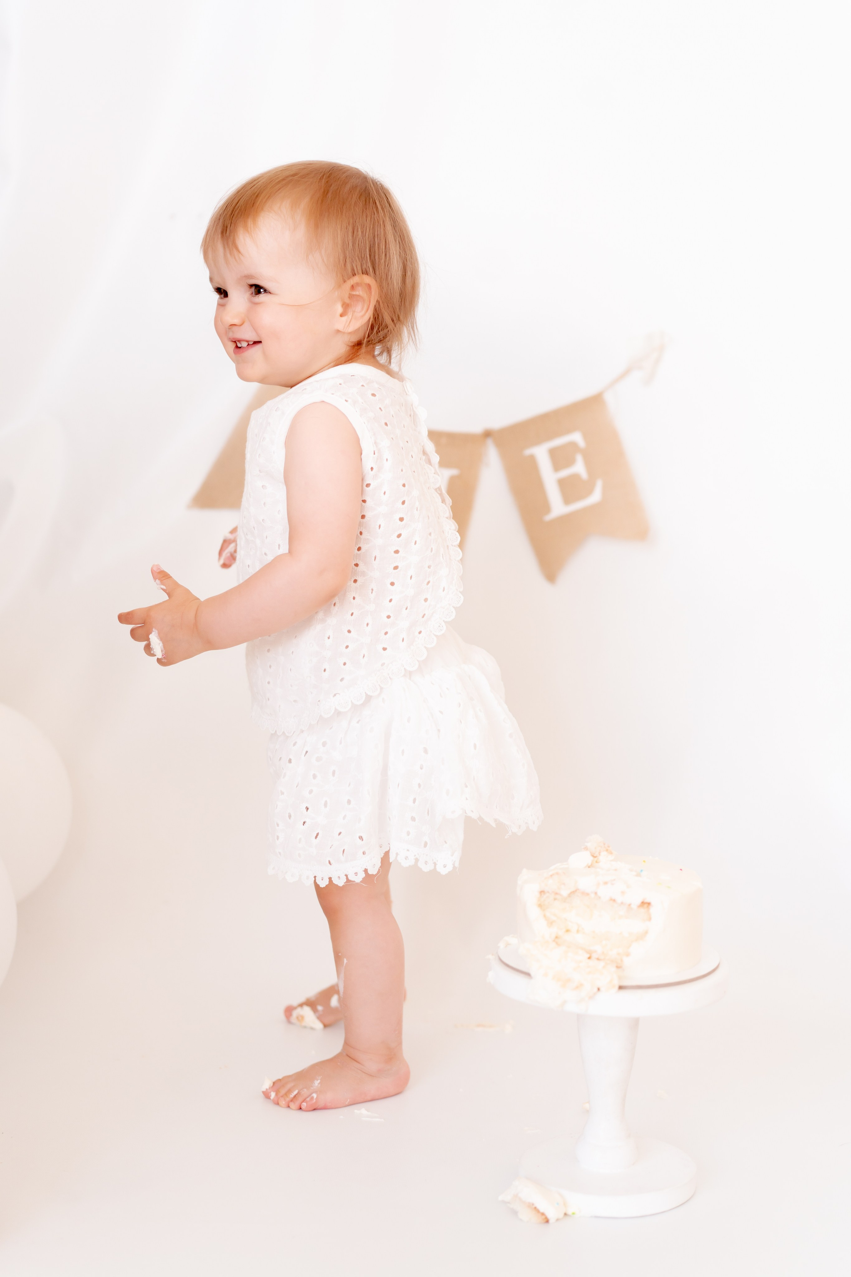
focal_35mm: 55
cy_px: 638
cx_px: 426
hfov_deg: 24.6
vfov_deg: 36.2
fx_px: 1950
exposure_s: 1/320
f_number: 2.8
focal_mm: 55
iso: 400
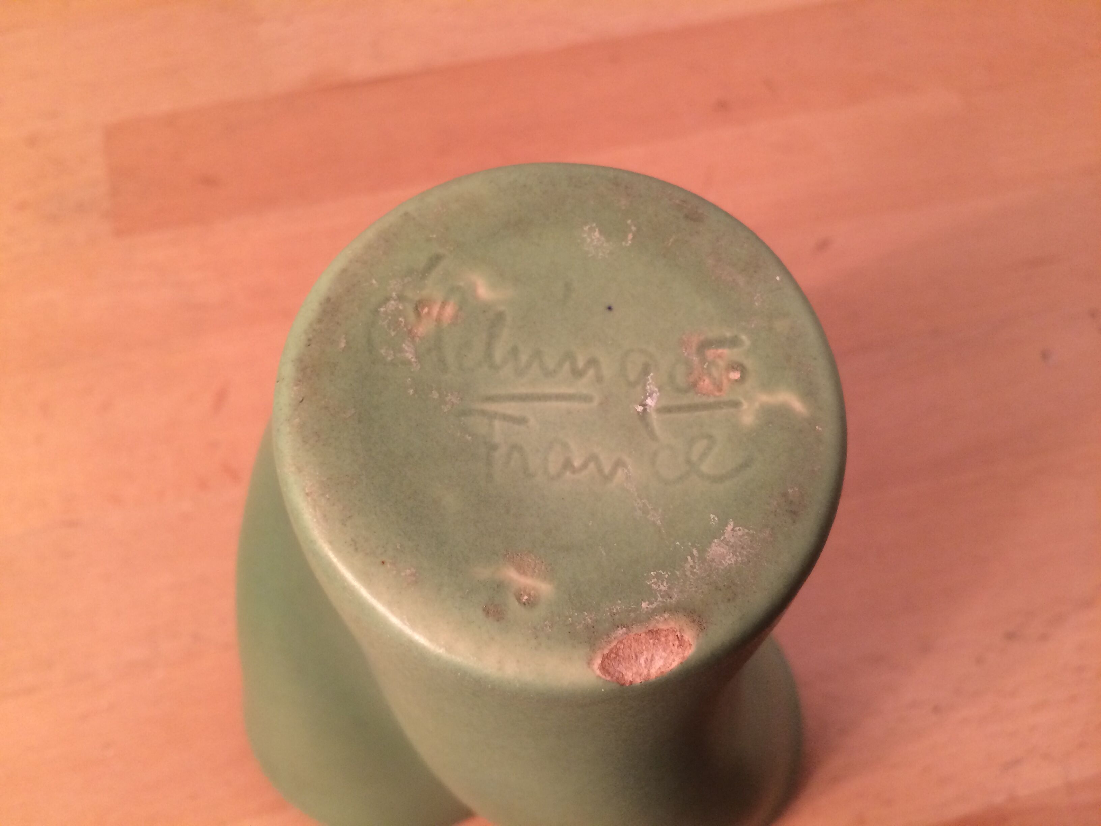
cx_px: 550
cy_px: 413
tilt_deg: -67.5
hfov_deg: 61.7
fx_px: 922
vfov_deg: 48.2
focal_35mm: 29
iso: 80
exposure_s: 1/33
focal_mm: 4.15
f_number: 2.2
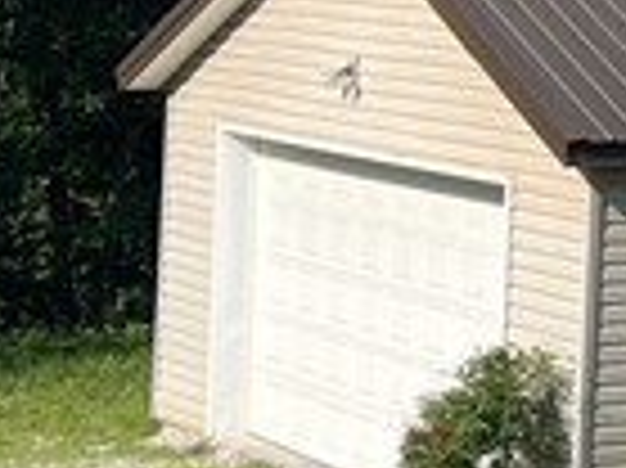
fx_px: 3469
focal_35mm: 192
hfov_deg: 9.9
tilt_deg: +3.0
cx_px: 1067
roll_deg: -1.3
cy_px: -225
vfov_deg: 7.6
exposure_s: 1/2571
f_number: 1.5
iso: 50
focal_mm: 5.7
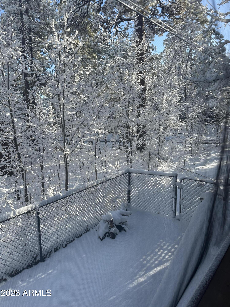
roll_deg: +0.9
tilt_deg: -9.0
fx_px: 213
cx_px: 115
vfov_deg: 71.6
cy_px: 154
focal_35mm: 24
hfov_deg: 56.8
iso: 80
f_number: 1.78
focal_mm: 6.86
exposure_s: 1/903
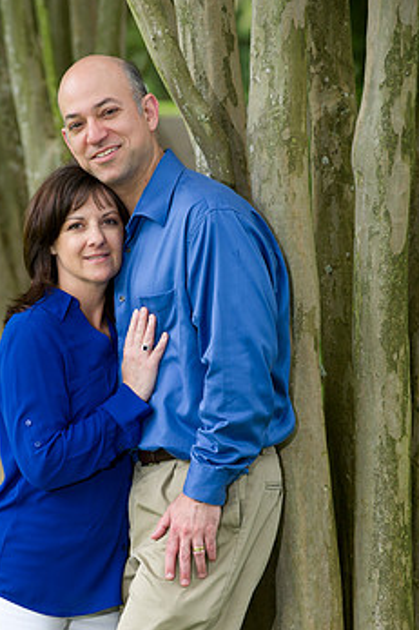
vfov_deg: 8.0
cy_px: 399
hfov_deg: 5.3
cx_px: 157
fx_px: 4526
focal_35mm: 259
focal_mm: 200
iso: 320
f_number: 4.5
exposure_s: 1/100
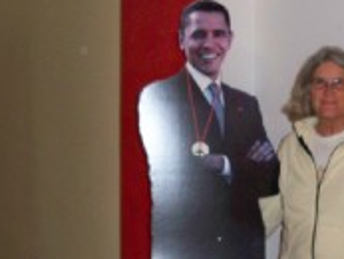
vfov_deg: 18.2
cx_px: 231
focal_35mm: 81
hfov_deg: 24.0
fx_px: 806
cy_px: 104
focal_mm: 6.3
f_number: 3.1
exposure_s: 1/60
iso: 200
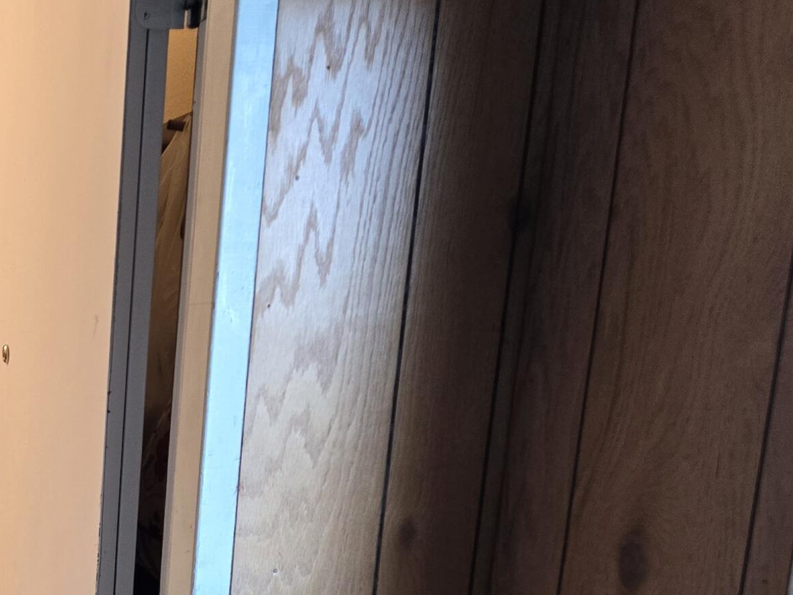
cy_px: 691
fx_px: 1352
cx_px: -163
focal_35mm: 59
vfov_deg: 23.0
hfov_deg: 28.4
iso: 200
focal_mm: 5.4
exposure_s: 1/120
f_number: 1.8
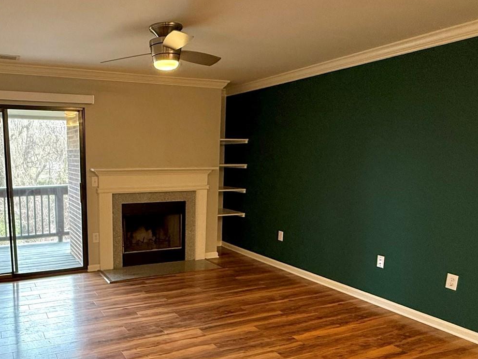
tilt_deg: -9.2
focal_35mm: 29
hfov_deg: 59.5
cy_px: 224
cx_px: 142
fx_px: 400
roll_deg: +0.2
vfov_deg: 47.8
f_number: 2.2
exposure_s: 1/120
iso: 250
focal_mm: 2.22
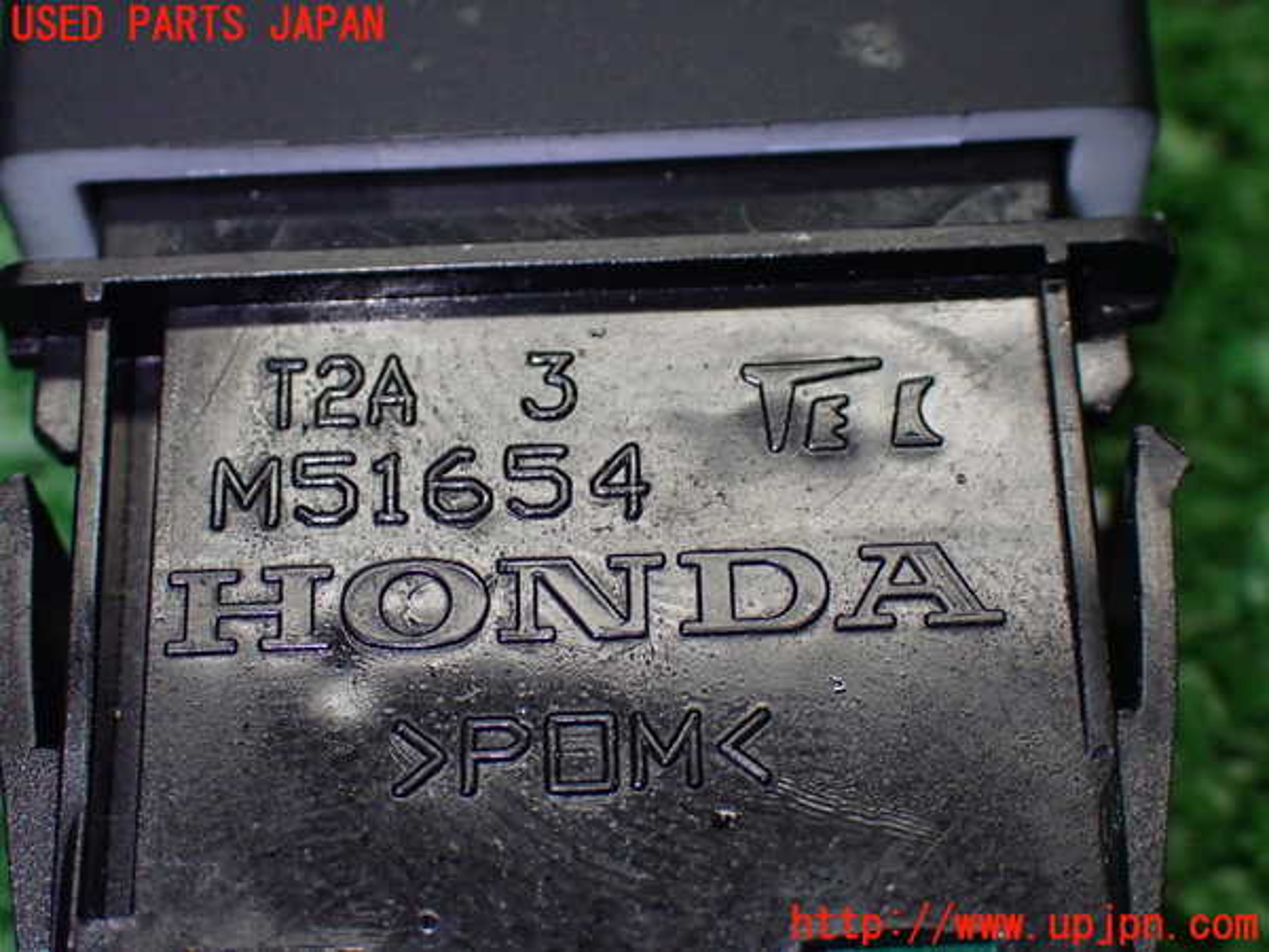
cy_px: 476
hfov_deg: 25.3
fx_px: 2823
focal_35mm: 77
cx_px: 634
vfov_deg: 19.1
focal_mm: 13.65
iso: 800
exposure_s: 1/125
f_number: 4.1
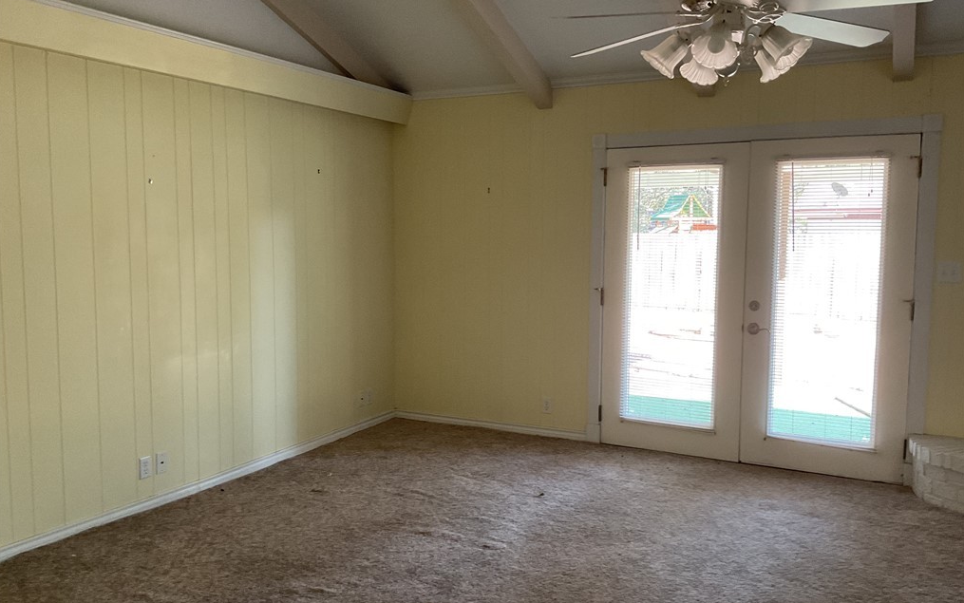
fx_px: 815
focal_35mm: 31
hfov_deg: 61.2
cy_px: 304
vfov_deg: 40.6
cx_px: 482
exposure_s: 1/50
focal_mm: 3
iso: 200
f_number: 1.8
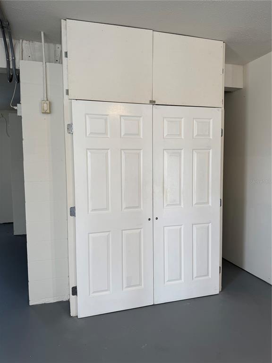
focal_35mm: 24
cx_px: 136
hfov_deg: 56.8
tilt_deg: -5.6
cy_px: 182
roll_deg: +0.3
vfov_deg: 71.6
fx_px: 251
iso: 125
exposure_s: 1/60
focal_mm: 6.76
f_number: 1.78
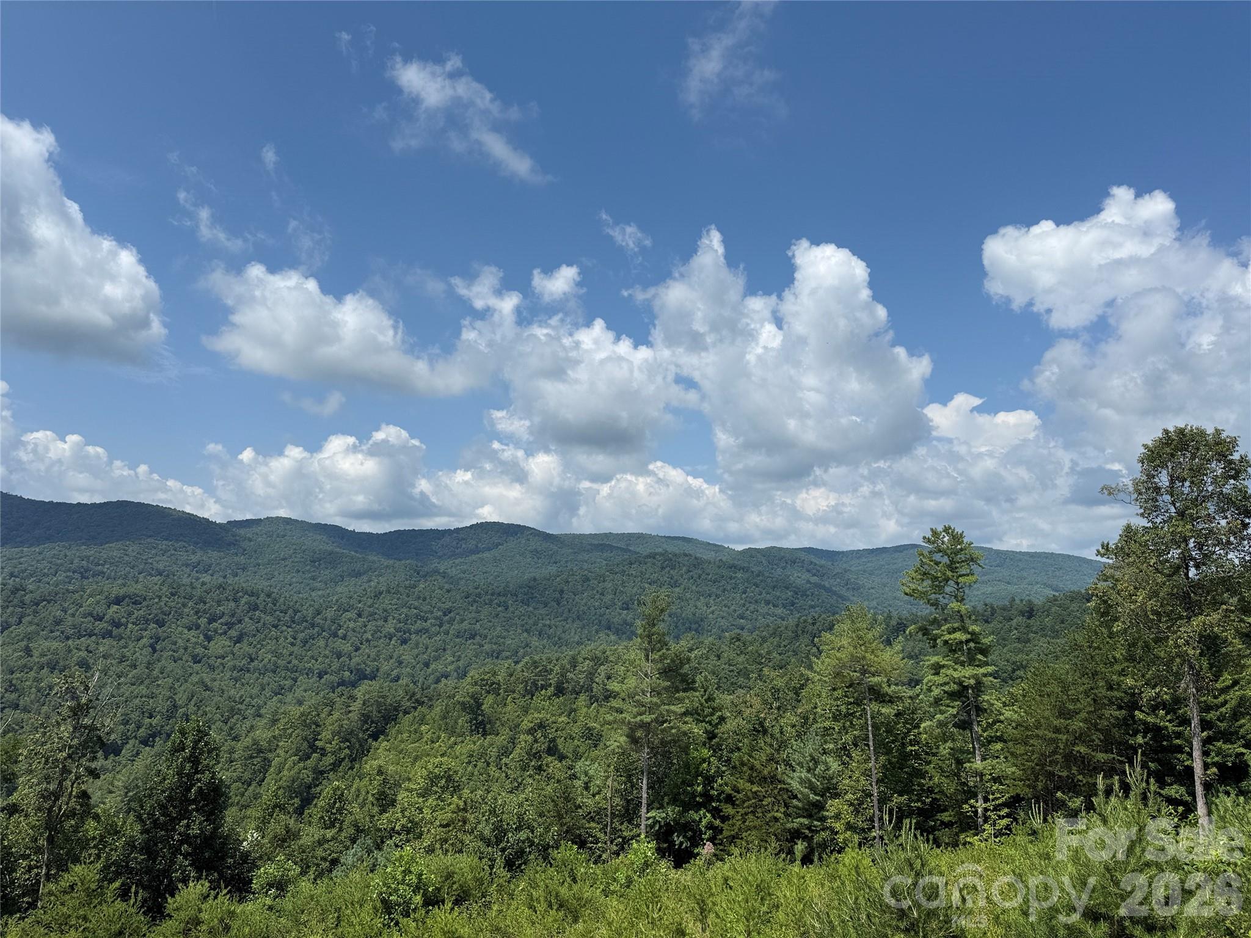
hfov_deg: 71.6
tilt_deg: +9.0
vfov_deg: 56.8
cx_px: 626
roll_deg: -2.0
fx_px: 867
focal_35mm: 24
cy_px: 469
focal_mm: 6.76
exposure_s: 1/8130
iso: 80
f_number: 1.78
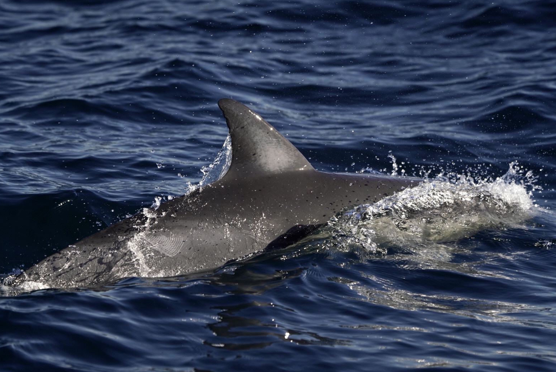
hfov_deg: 8.0
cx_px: 270
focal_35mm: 257
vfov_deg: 5.4
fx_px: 3972
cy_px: 187
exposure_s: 1/2000
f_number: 6.3
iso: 400
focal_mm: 247
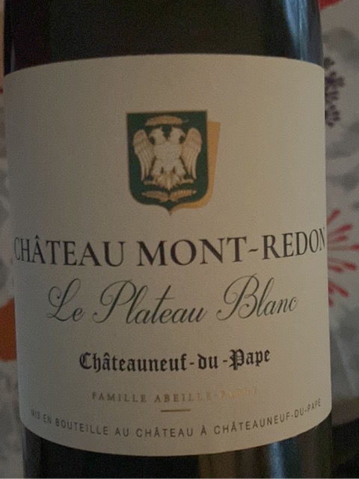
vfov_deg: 32.2
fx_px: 830
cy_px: 240
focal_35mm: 60
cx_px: 180
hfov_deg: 24.4
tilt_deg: -64.4
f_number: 1.8
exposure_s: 1/40
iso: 2000
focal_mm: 4.25
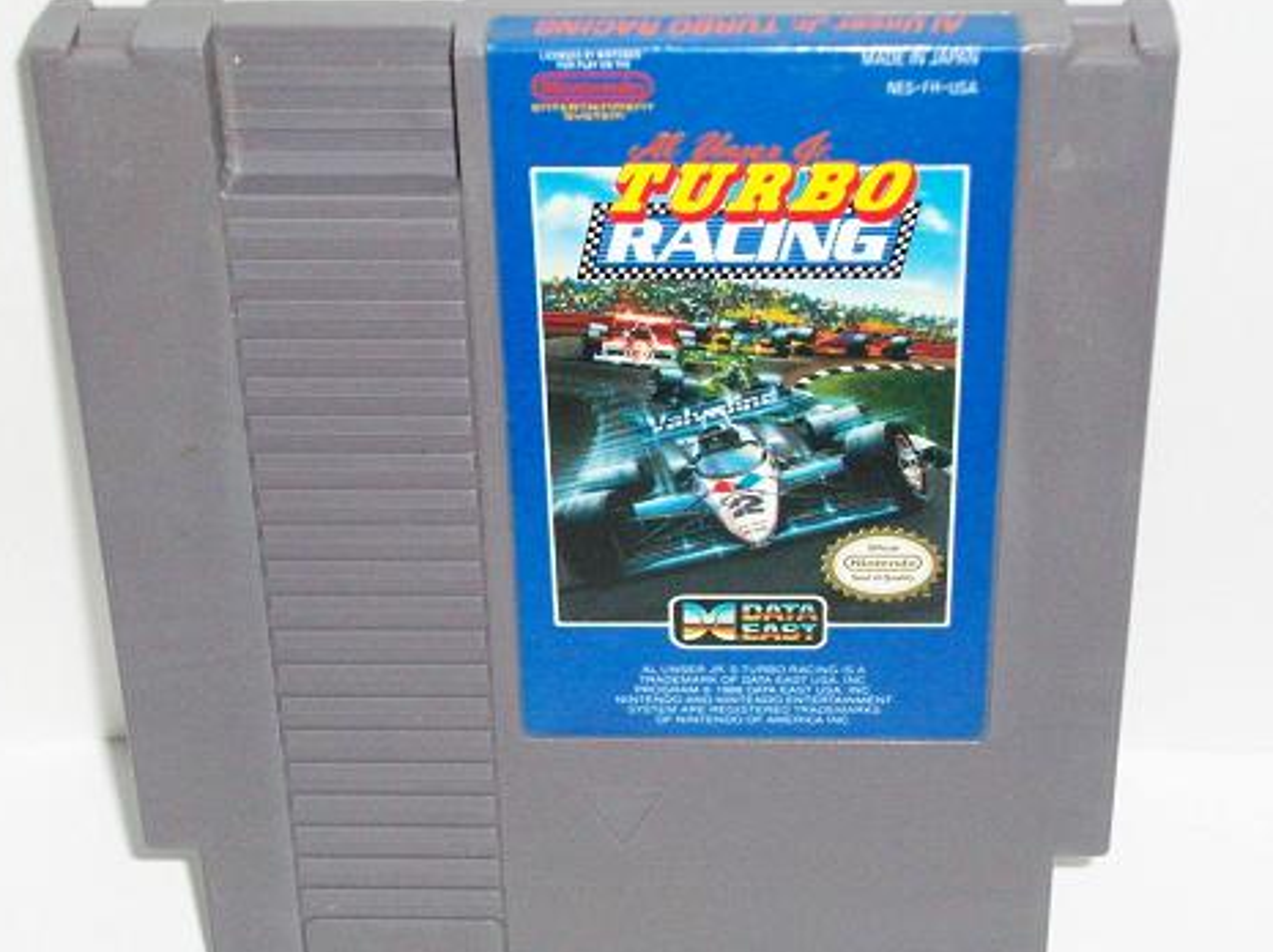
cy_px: 499
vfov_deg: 17.1
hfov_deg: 22.8
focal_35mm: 86
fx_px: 3160
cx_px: 628
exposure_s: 1/204
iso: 400
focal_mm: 12.8
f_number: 4.2
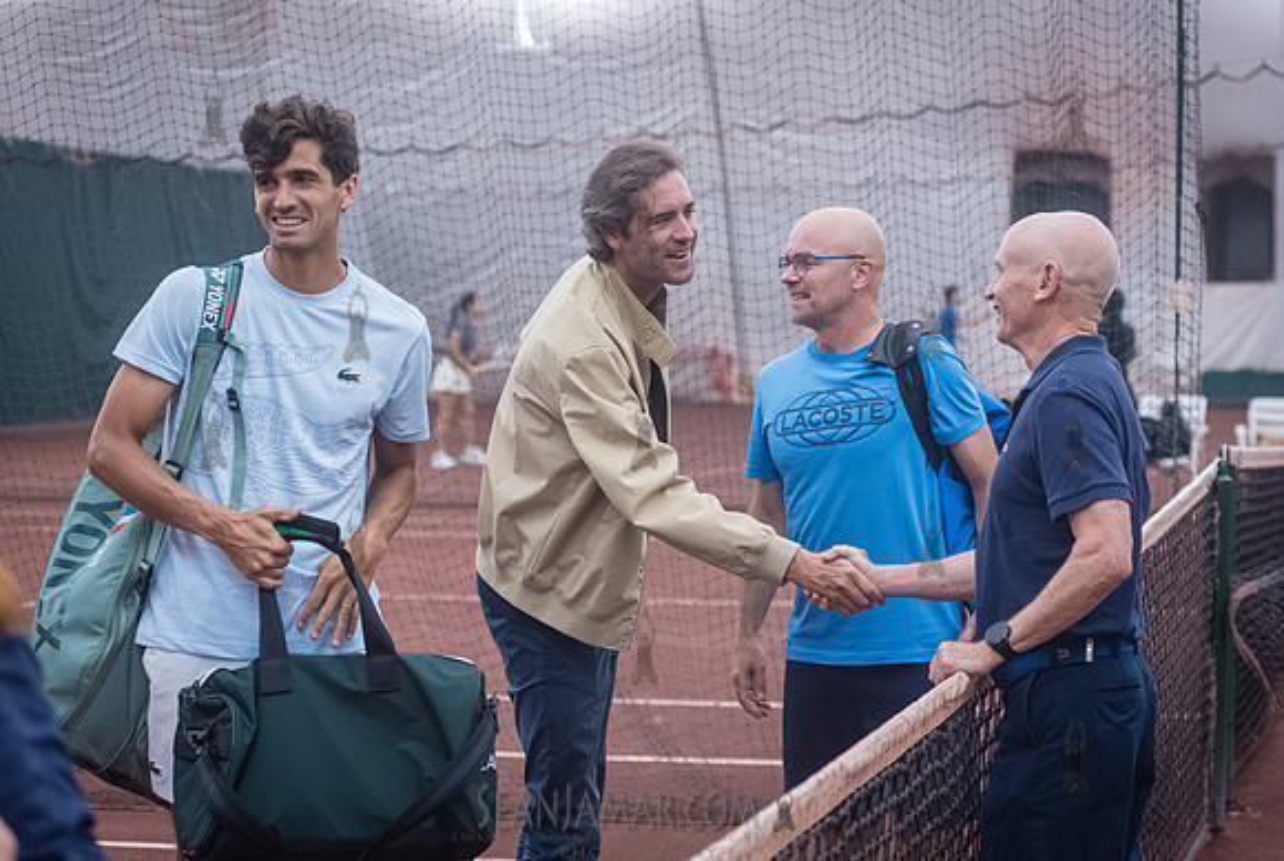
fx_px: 3154
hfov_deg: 23.0
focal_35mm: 88
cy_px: 474
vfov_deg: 15.5
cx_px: 709
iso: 5000
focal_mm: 80
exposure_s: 1/320
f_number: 3.5
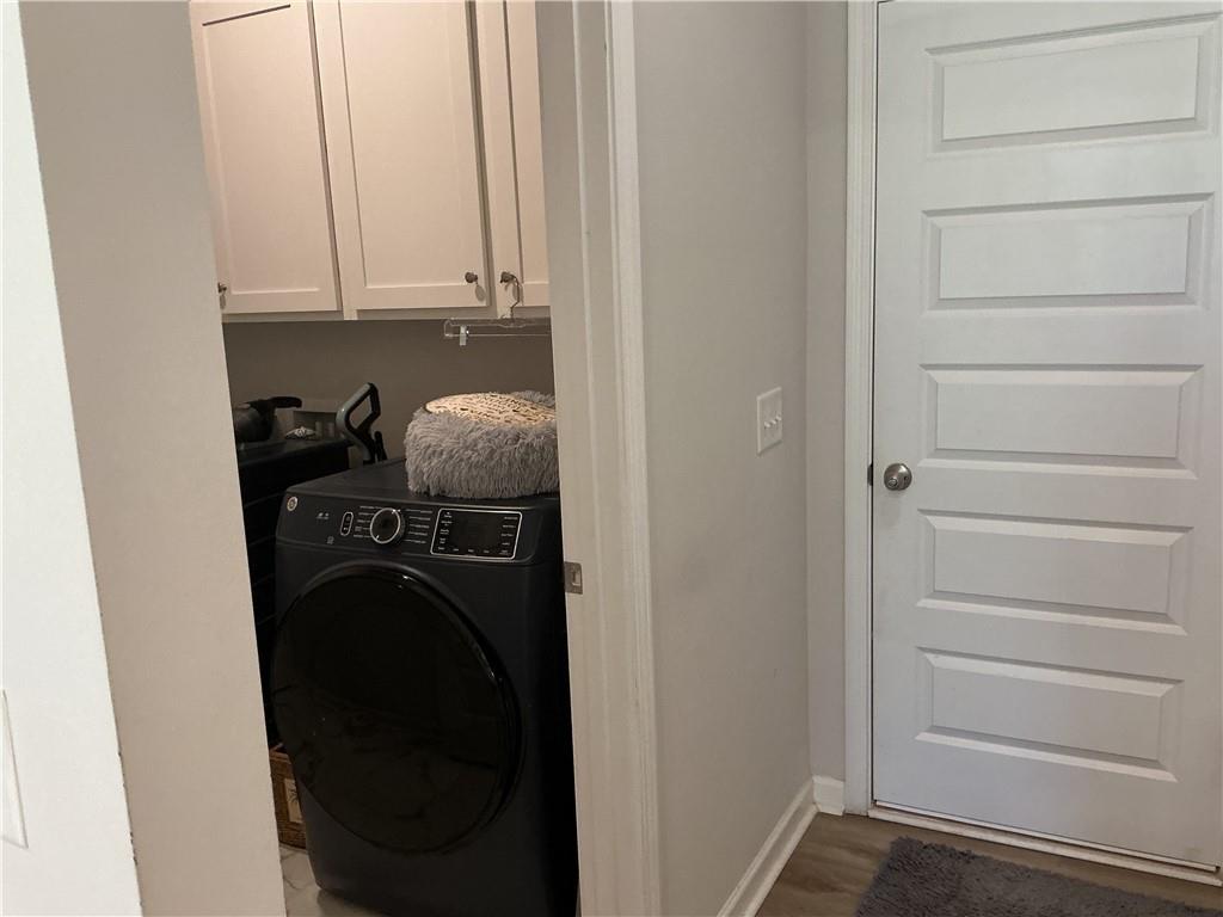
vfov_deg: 48.2
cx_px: 612
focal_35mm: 29
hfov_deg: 61.7
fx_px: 1025
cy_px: 458
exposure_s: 1/60
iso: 125
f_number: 1.8
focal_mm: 3
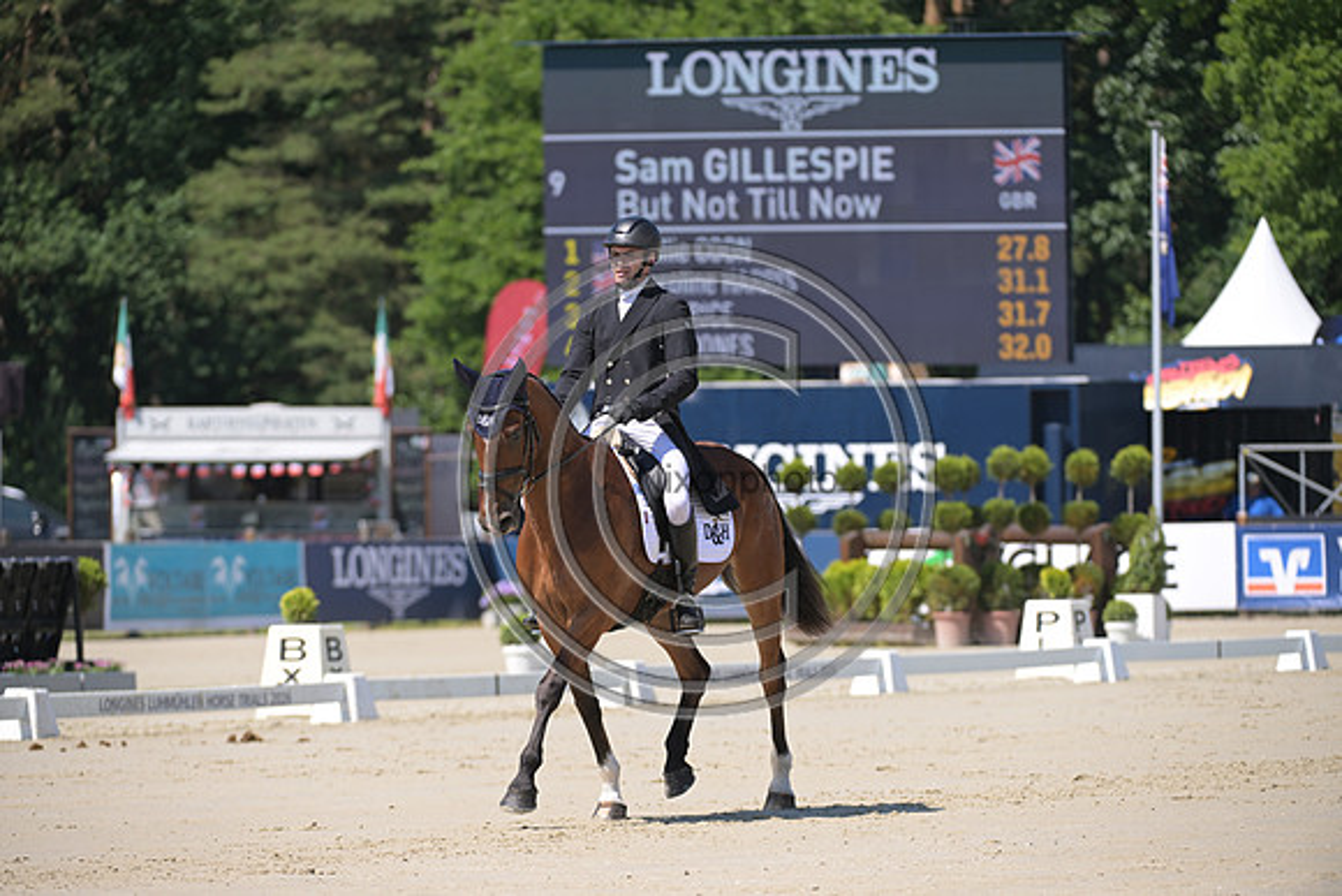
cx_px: 671
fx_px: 8948
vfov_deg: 5.7
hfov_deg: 8.6
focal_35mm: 240
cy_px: 448
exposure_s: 1/1250
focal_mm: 240
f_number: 5
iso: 280
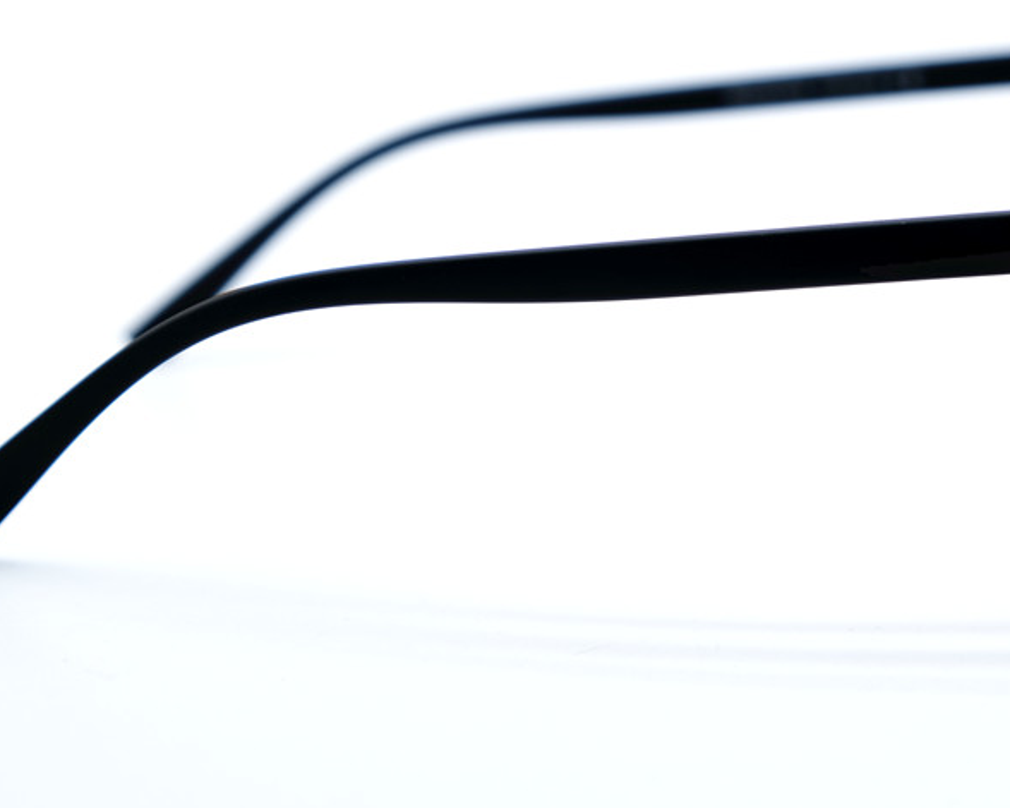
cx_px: 645
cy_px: 347
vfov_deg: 12.7
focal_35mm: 121
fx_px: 3616
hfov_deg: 15.9
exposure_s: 1/140
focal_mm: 50.5
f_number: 5.6
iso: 160
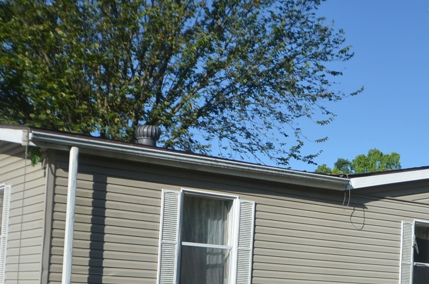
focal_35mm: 68
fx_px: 809
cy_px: 257
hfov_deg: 28.8
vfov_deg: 19.5
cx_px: 365
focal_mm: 22
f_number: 4.5
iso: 400
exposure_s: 1/3200
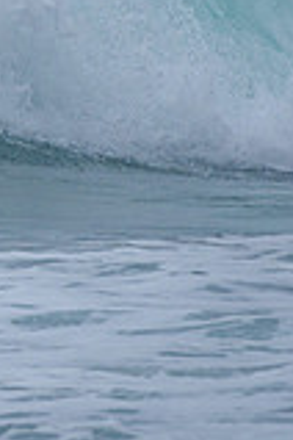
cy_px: -32
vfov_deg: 0.9
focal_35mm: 2240
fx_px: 27345
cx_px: -448
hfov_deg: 0.6
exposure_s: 1/2000
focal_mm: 500
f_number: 5.6
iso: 450
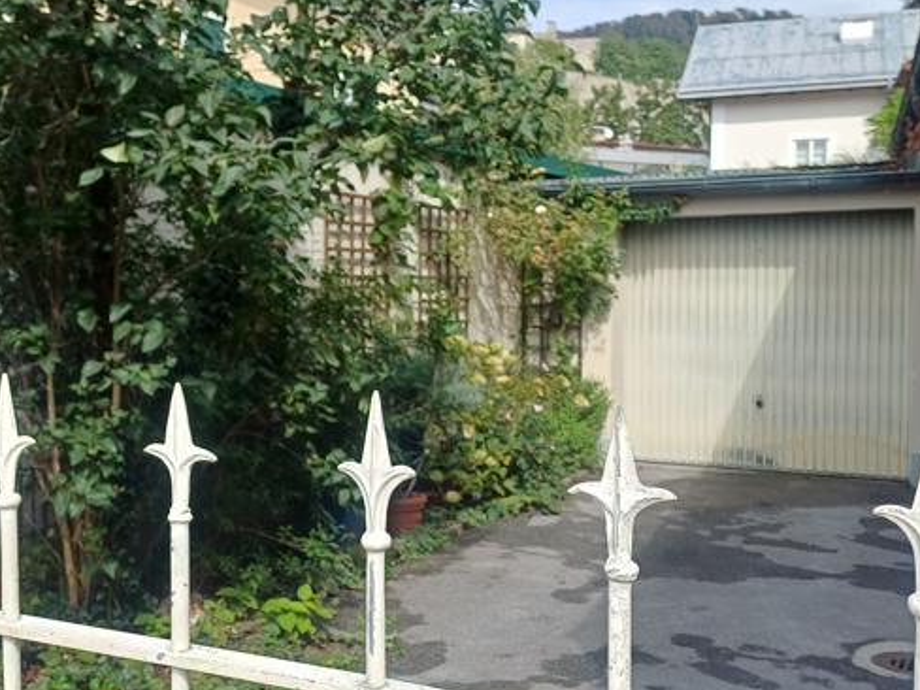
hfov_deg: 45.7
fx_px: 1090
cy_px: 337
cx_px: 415
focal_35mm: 41
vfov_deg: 35.1
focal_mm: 4.65
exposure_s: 1/898
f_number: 1.8
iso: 50
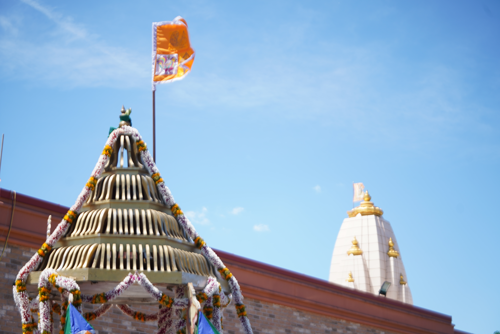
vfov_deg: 19.5
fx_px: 972
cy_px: 167
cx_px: 250
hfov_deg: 28.8
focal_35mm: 70
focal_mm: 70
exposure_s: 1/500
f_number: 4
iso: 100
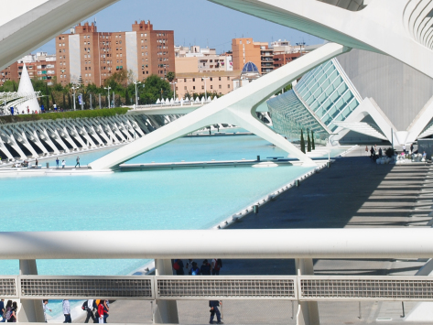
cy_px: 79
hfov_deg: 13.1
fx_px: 1877
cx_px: 58
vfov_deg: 9.9
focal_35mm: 150
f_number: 10
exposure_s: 1/320
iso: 100
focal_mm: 48
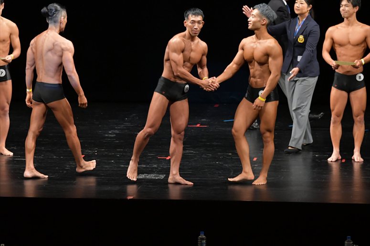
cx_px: 185
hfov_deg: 9.5
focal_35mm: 217
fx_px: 2229
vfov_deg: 6.3
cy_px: 123
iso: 3200
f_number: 5.6
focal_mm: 145
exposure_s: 1/400
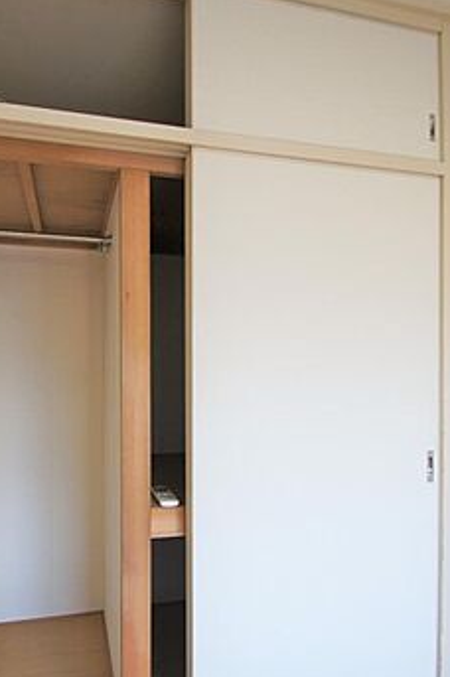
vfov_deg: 81.0
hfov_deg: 58.0
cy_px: 371
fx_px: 395
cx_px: 147
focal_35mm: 21
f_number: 3.5
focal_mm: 10
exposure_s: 1/30
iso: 200
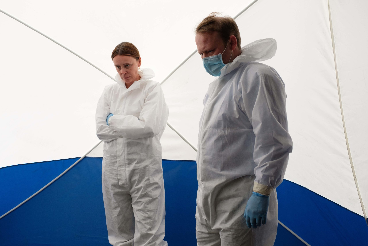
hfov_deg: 44.5
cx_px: 184
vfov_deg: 30.5
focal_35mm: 44
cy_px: 123
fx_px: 450
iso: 800
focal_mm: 29.2
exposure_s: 1/250
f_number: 4
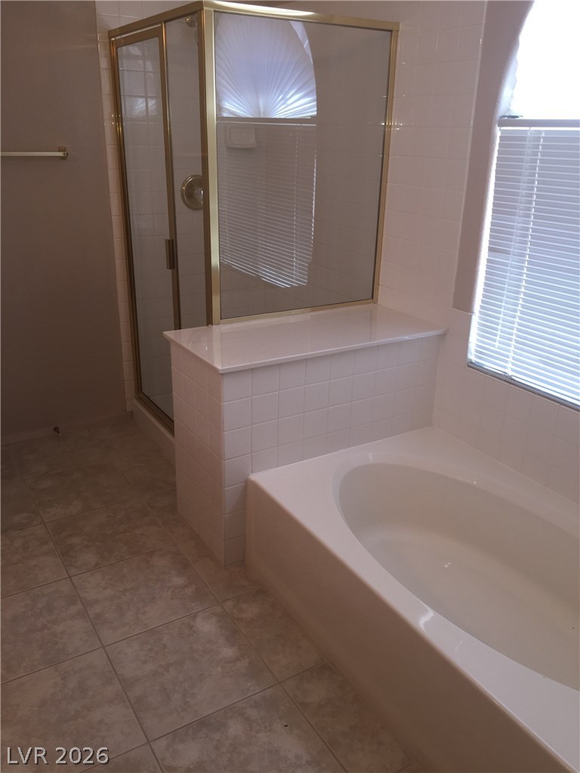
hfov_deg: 48.2
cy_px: 386
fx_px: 648
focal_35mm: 29
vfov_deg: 61.7
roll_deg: -1.7
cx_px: 290
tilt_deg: -22.0
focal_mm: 4.15
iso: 32
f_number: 2.2
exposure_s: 1/60
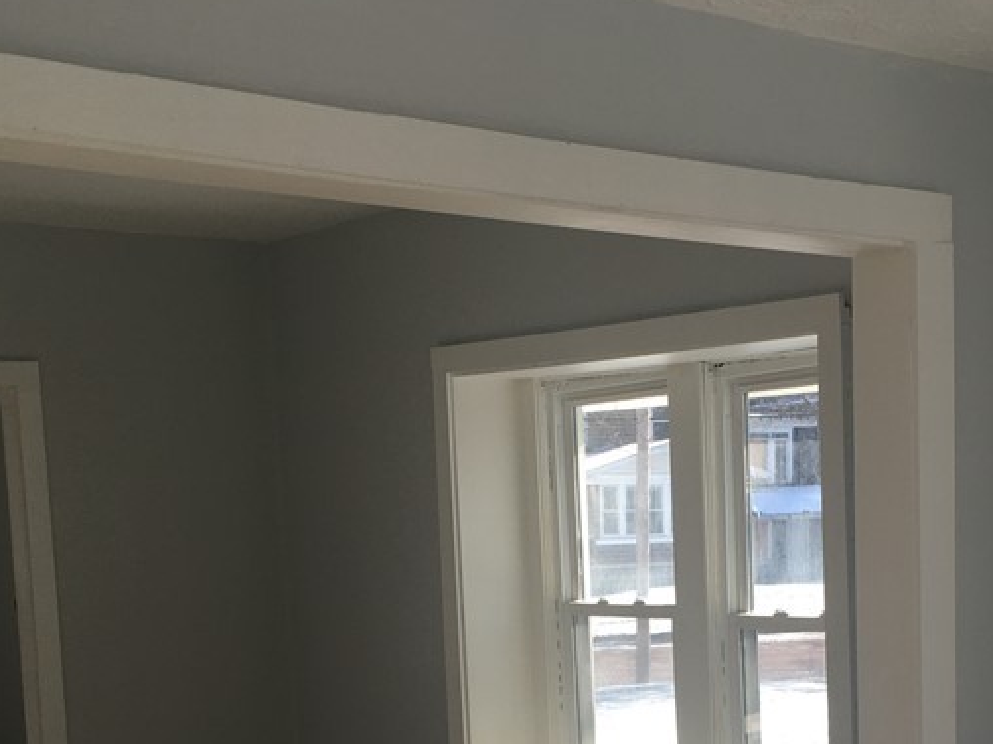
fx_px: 1692
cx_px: 651
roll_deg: +0.6
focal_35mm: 59
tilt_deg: -6.5
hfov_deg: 32.5
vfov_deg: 23.8
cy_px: 730
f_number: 2.2
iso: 25
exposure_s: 1/219
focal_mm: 4.15
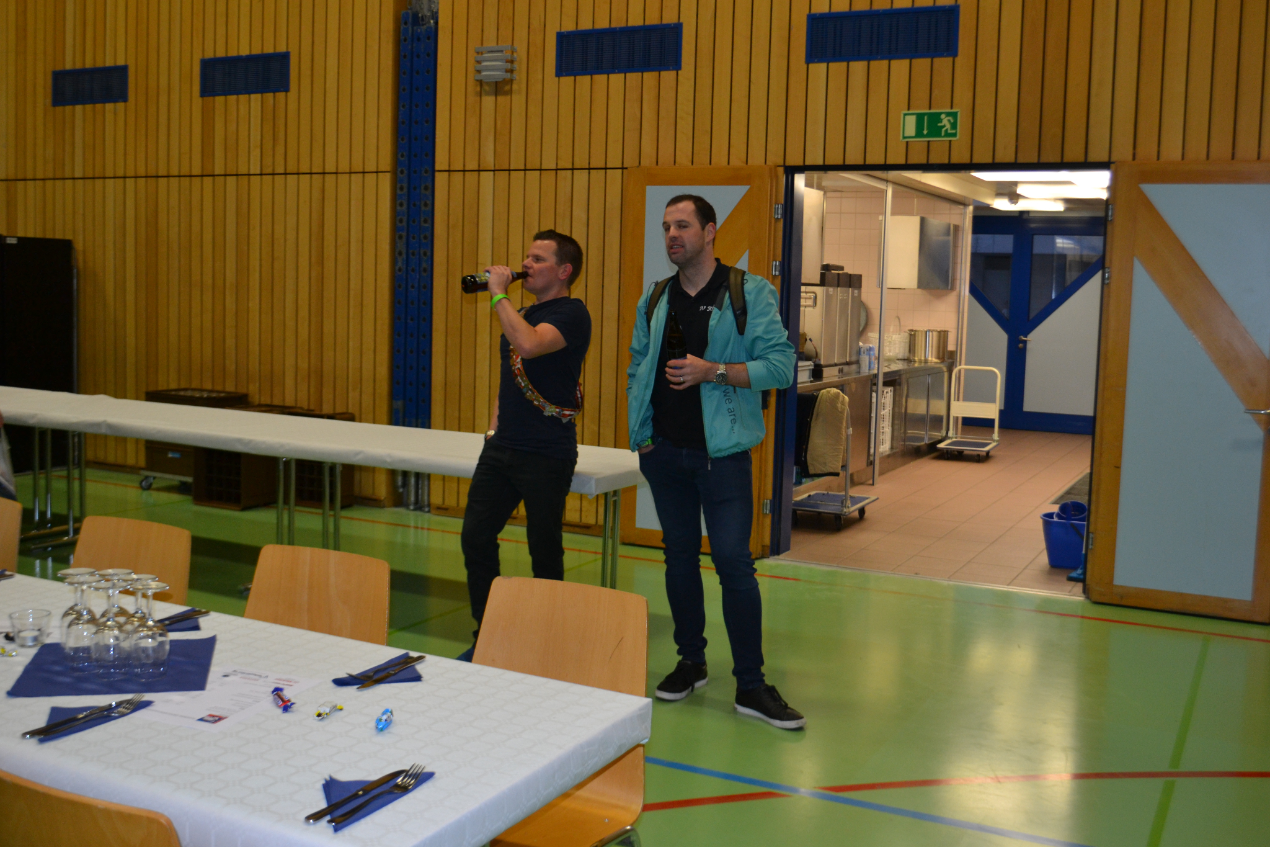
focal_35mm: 36
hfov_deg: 53.1
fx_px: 1270
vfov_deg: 36.9
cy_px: 424
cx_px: 635
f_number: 4
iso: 640
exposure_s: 1/60
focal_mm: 24
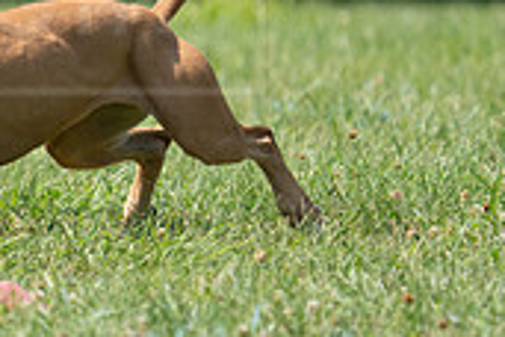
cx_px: -221
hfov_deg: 2.2
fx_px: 13325
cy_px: 49
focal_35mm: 950
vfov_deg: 1.4
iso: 1000
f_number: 5.6
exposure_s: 1/4000
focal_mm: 280
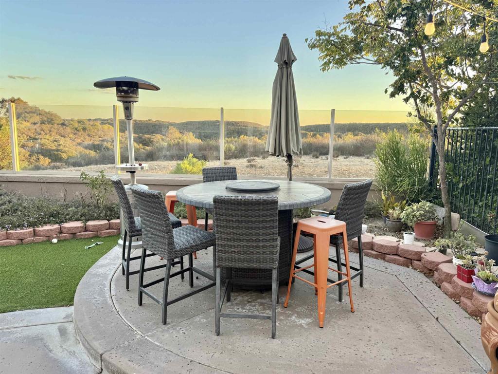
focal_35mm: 24
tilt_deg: -6.8
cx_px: 249
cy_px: 187
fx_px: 345
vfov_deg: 56.8
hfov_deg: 71.6
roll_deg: -1.6
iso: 100
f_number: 1.78
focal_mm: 6.76
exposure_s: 1/414
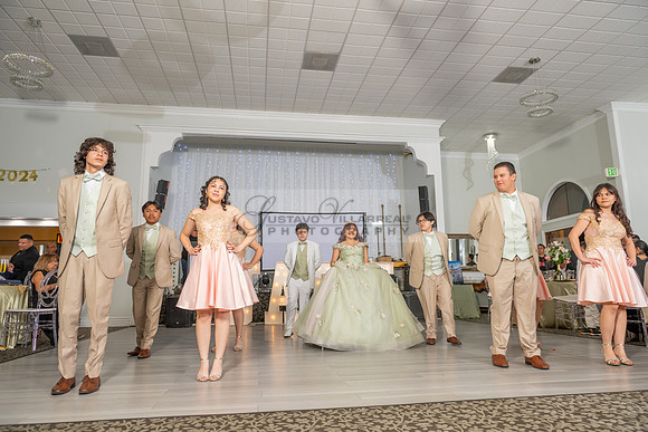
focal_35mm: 24
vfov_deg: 53.2
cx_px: 324
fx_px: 432
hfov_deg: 73.7
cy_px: 216
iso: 500
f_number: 3.5
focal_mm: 24
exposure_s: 1/160
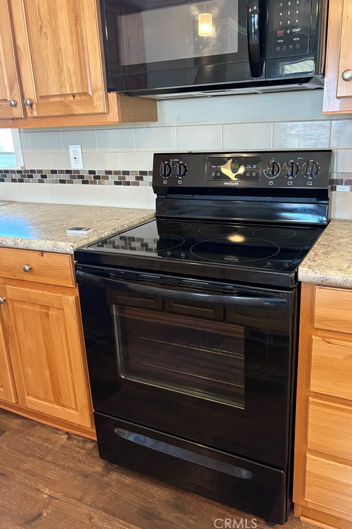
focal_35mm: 28
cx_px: 186
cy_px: 257
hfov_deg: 46.4
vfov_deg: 65.5
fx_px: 411
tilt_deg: -15.2
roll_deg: +2.5
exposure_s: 1/60
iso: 320
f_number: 1.6
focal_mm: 5.96
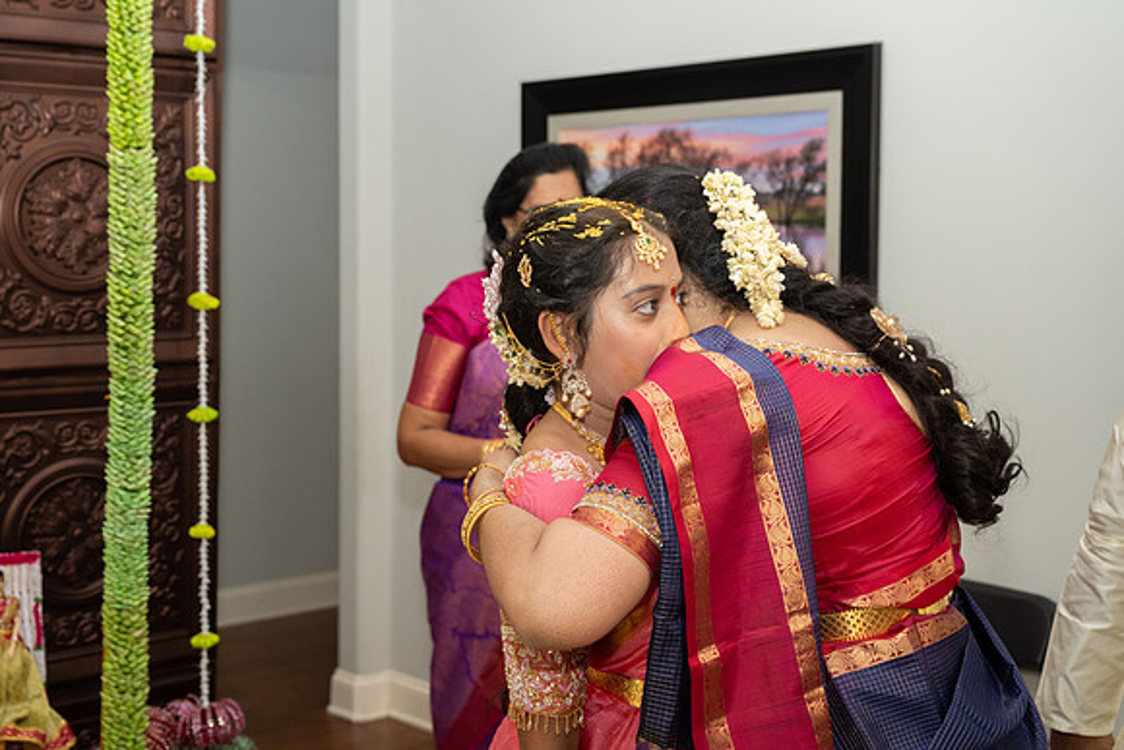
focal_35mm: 47
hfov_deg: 42.2
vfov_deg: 28.9
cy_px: 375
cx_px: 562
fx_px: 1455
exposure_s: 1/160
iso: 800
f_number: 5
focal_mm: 46
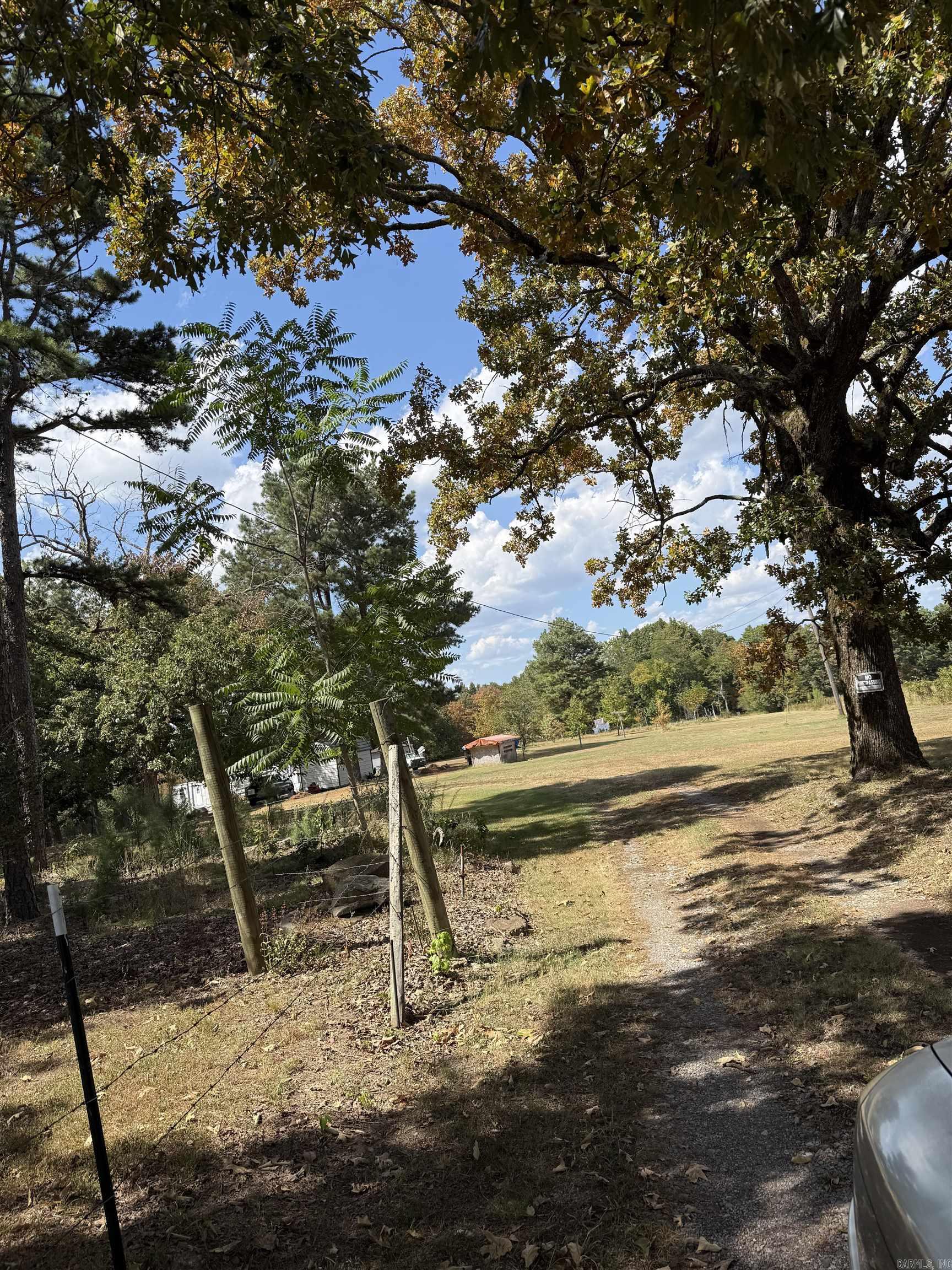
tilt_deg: +6.4
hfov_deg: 56.8
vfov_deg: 71.6
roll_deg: +10.2
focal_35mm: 24
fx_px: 880
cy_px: 635
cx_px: 476
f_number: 1.78
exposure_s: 1/2801
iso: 80
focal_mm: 6.76
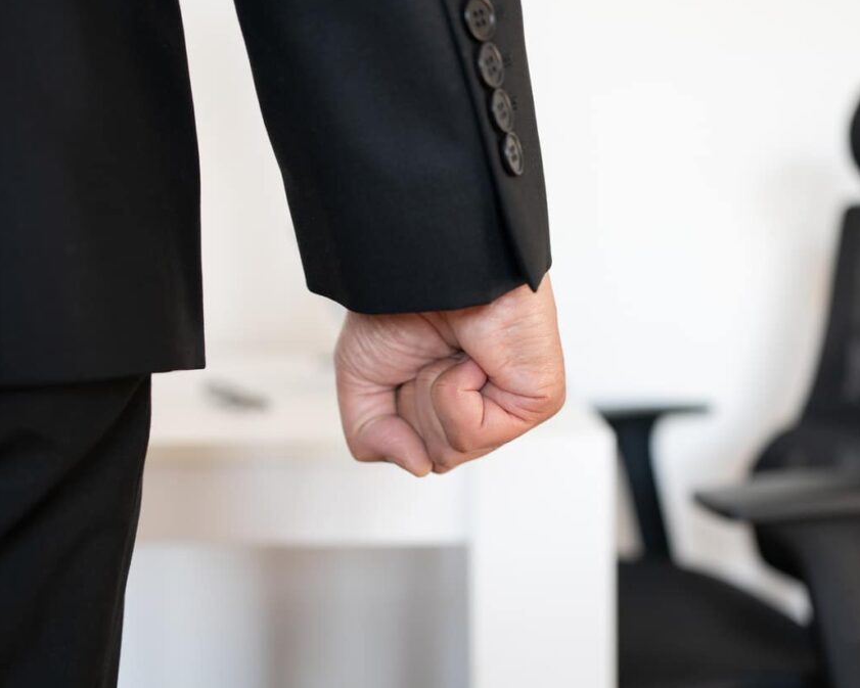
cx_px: 440
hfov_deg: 45.8
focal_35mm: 40
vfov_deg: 37.3
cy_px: 344
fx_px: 1018
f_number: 2.8
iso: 400
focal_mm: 35
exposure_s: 1/60
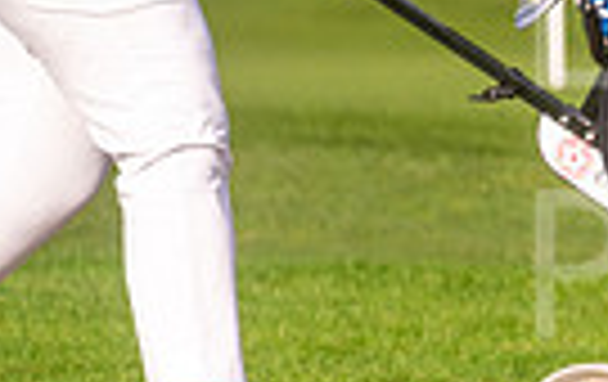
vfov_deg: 1.0
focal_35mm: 1310
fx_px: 21752
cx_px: 1117
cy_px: 56
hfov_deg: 1.6
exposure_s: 1/3200
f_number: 4
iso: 400
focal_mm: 300
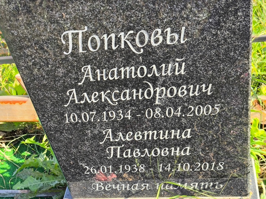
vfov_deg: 29.1
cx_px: 133
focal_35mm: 50
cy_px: 100
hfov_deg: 38.2
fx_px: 384
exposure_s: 1/190
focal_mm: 4.71
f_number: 1.7
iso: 50
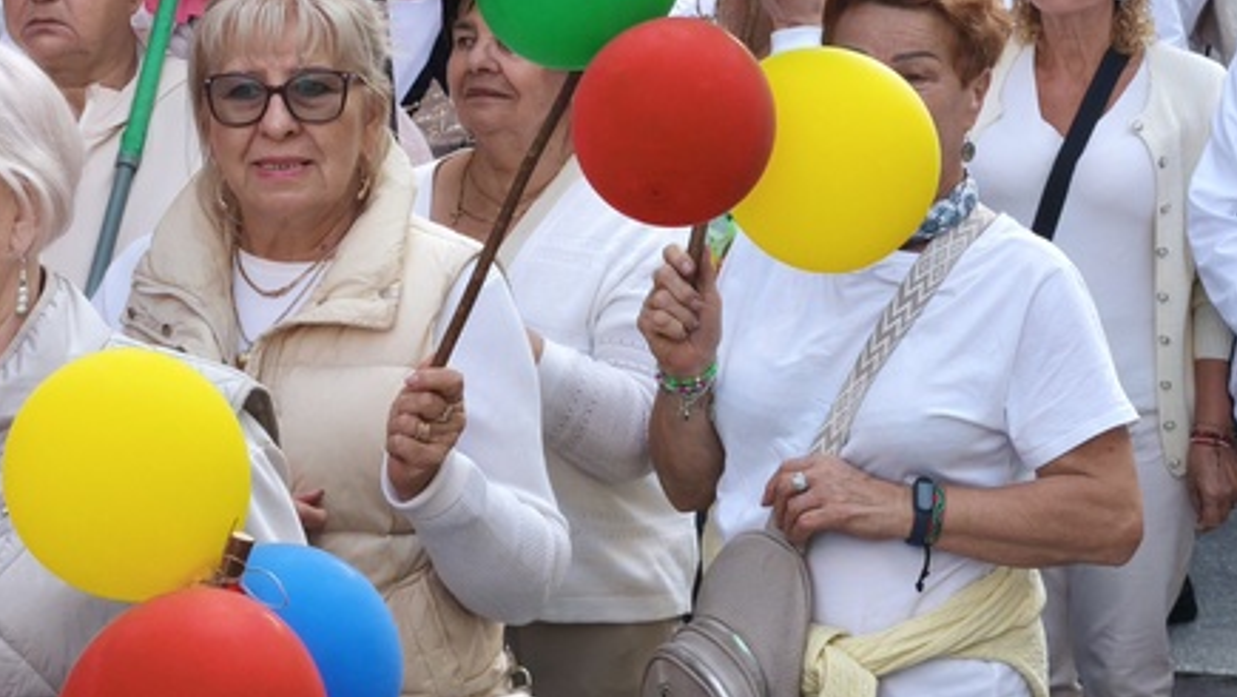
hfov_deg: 18.1
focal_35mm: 118
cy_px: 80
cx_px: 768
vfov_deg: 10.2
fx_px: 3872
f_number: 1.6
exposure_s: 1/307
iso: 50
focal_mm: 6.57
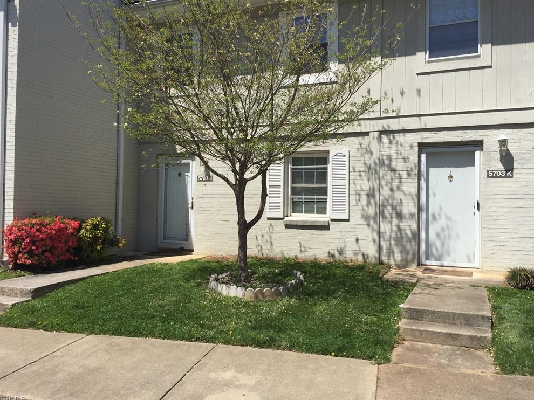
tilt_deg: +1.0
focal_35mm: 30
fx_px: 463
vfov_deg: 46.8
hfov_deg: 60.0
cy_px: 197
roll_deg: -0.8
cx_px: 262
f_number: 2.2
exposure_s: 1/2475
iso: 32
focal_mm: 4.15
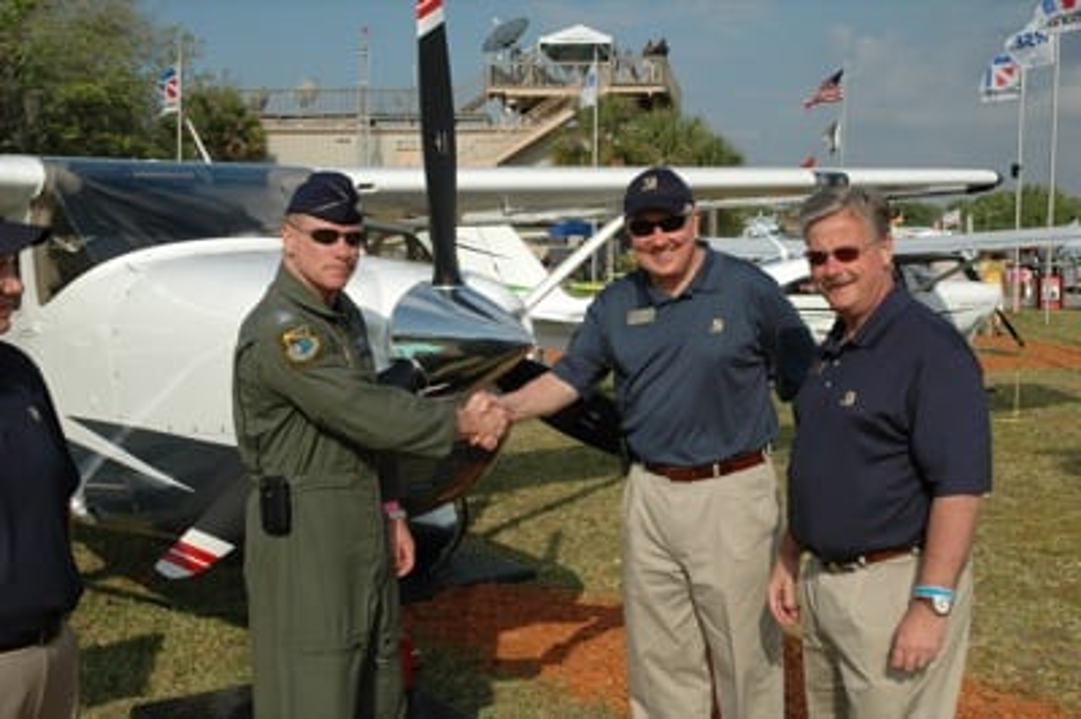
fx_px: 1395
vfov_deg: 28.9
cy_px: 360
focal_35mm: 46
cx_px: 540
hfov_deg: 42.4
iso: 200
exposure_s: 1/400
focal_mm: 31
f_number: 10
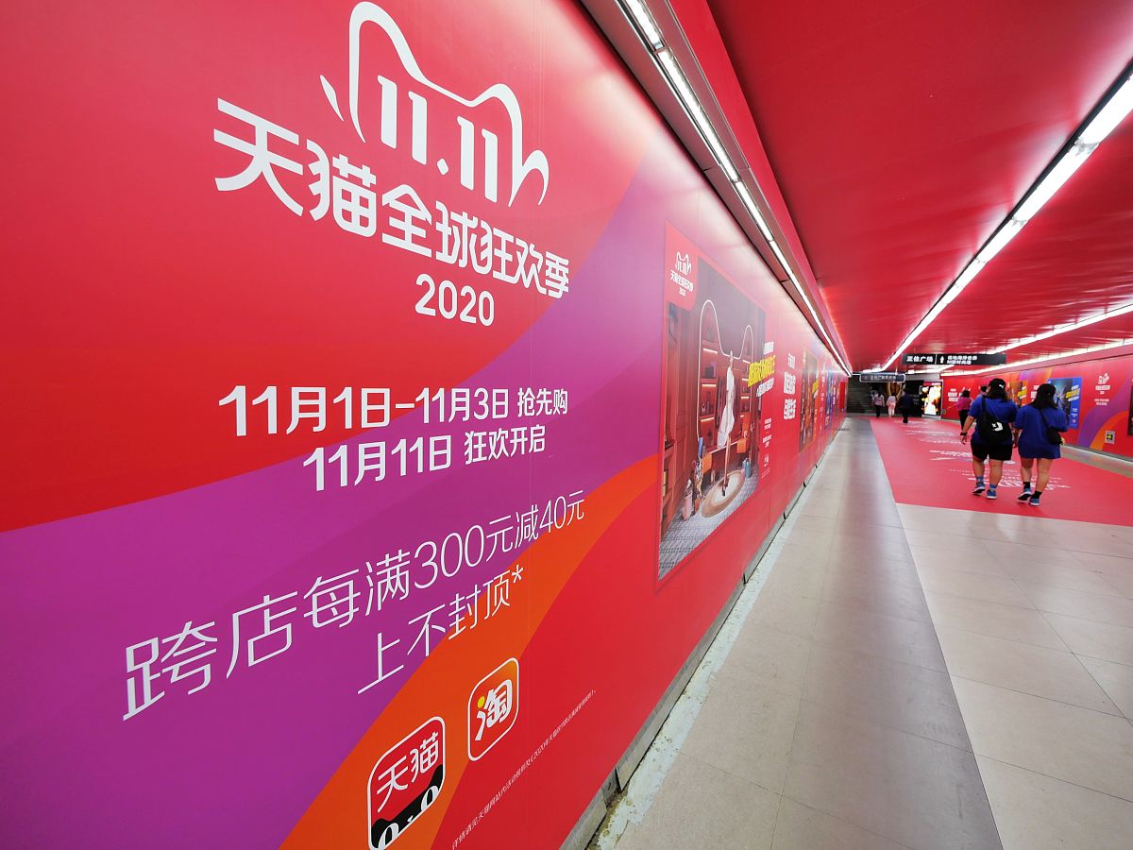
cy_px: 425
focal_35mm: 14
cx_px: 566
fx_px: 458
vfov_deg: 85.7
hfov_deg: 102.1
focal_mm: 7
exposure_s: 1/60
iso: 320
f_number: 4
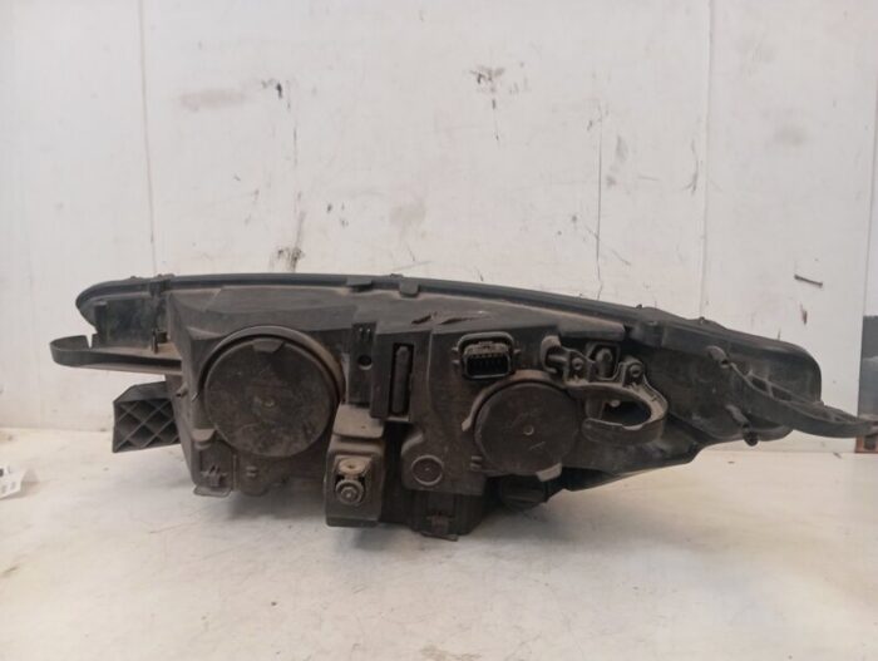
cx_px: 439
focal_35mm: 28
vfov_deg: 49.9
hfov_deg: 63.4
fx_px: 711
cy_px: 330
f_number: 1.8
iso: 426
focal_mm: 4.22
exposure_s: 1/33.3
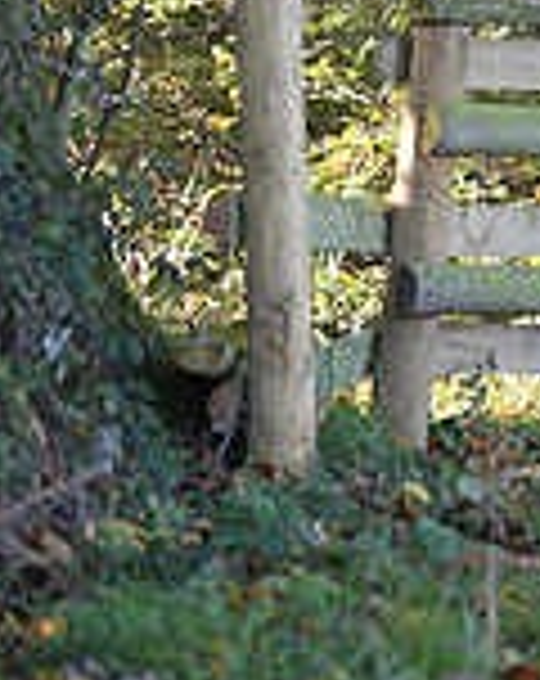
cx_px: 1228
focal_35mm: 253
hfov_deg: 5.9
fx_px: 5075
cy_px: -63
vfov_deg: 7.6
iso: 1000
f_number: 2.8
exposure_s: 1/1000
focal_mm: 70
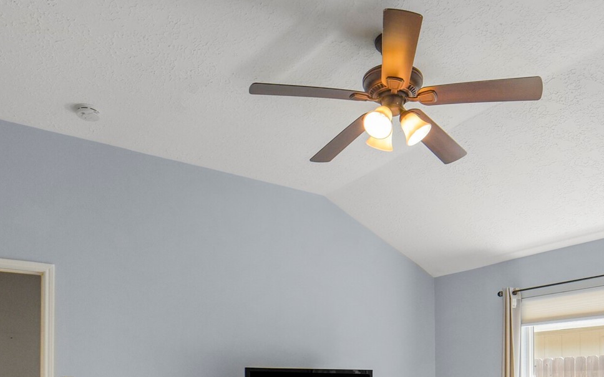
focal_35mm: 32
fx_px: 527
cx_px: 341
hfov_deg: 59.5
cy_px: 418
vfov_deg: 34.0
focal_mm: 14
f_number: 11
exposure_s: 1/50
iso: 500
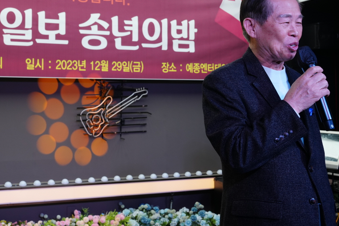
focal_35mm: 51
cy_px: 84
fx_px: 480
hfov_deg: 38.3
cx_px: 105
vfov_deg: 26.4
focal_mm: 29
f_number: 5.6
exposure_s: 1/160
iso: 500
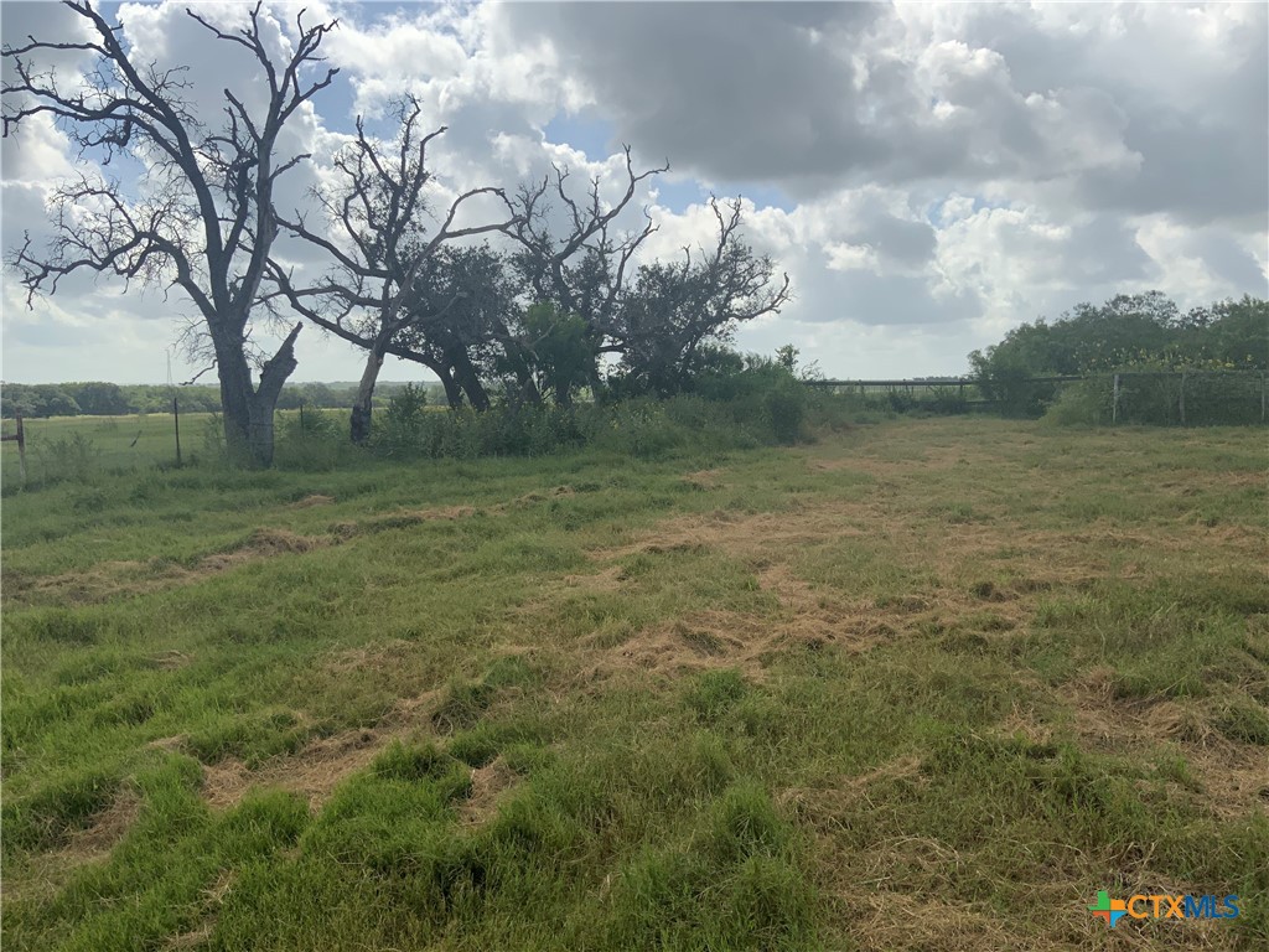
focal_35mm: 29
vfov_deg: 48.2
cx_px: 634
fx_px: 1063
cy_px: 476
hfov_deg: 61.7
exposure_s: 1/2959
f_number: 1.8
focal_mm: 3
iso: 20
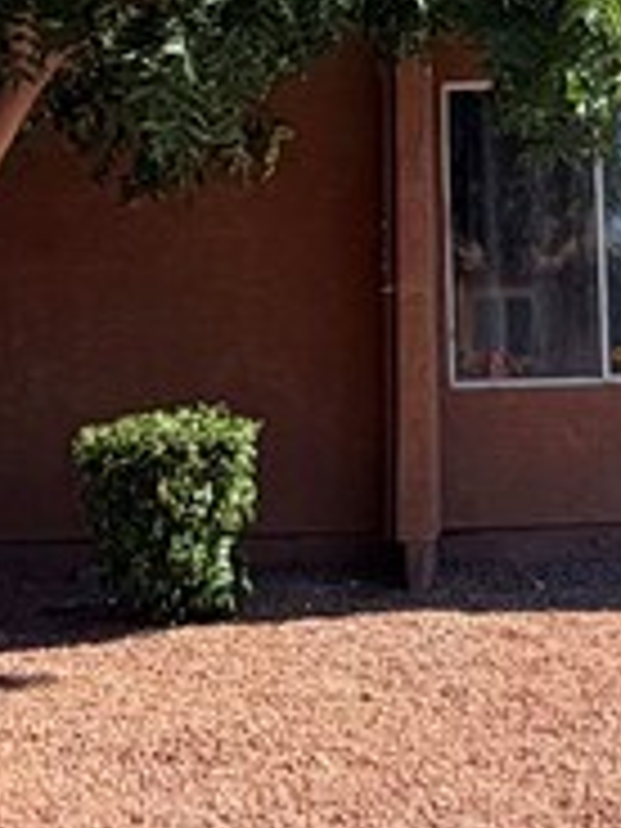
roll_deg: +2.3
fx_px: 1866
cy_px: 58
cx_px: 459
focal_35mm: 78
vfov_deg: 24.2
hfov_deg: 18.8
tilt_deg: +8.1
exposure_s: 1/770
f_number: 2.2
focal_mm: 2.22
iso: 32
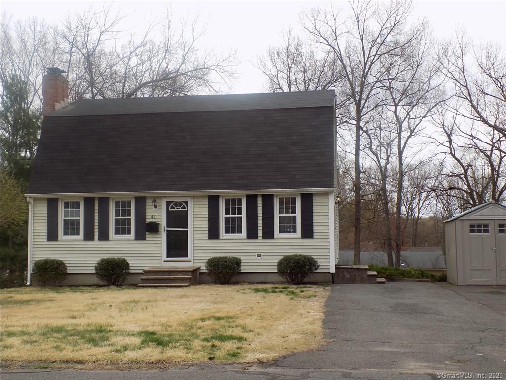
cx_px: 253
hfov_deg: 45.8
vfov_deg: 35.1
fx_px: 599
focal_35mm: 41
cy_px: 190
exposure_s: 1/400
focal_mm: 7.3
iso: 80
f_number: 3.6
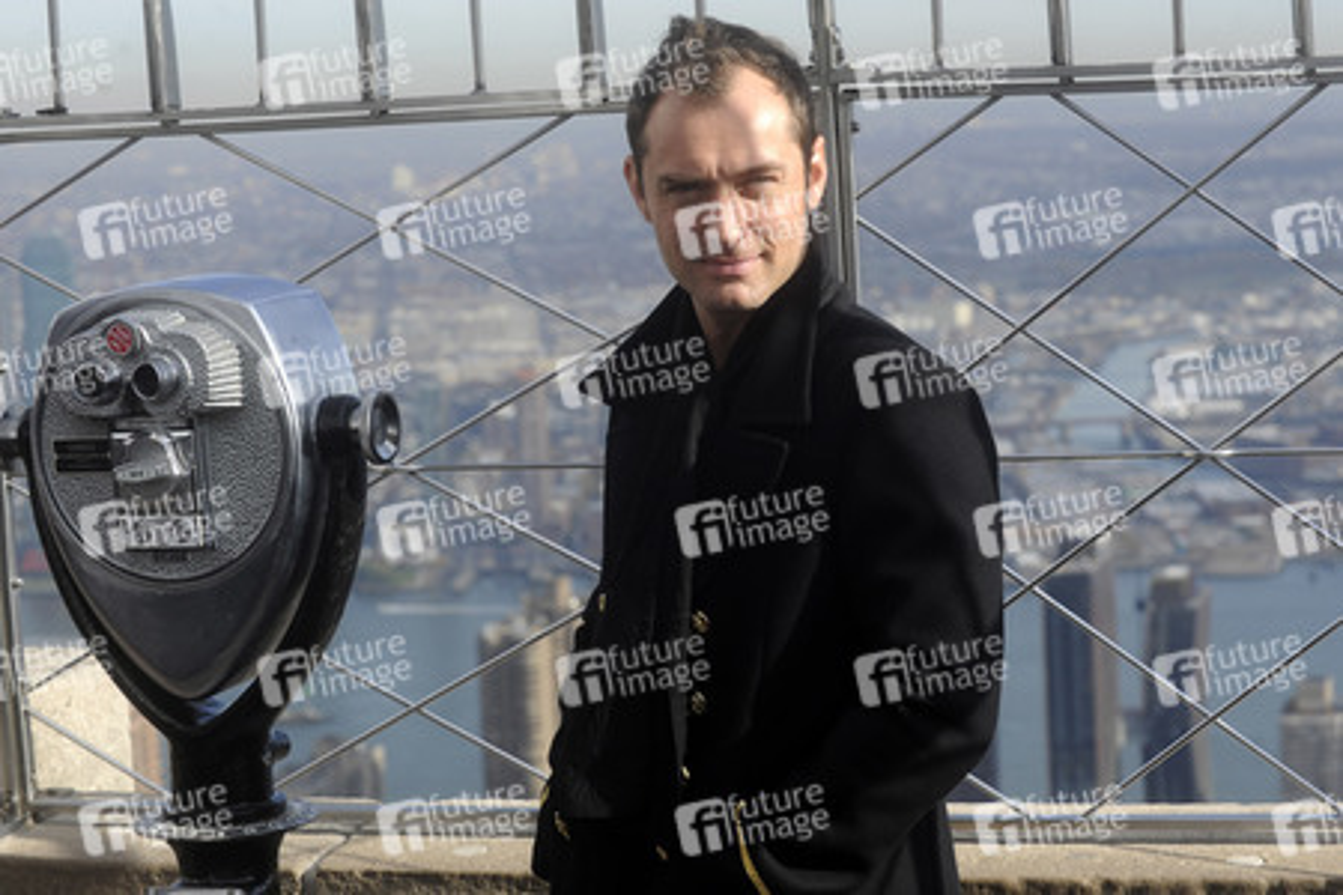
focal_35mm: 75
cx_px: 672
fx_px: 2798
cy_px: 448
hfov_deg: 27.0
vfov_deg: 18.2
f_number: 8
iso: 250
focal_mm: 75
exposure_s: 1/500
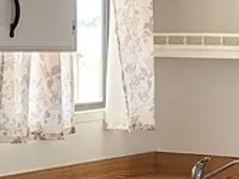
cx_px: 76
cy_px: 125
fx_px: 973
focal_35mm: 141
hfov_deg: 14.0
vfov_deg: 10.5
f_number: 1.8
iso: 250
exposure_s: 1/120
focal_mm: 5.4
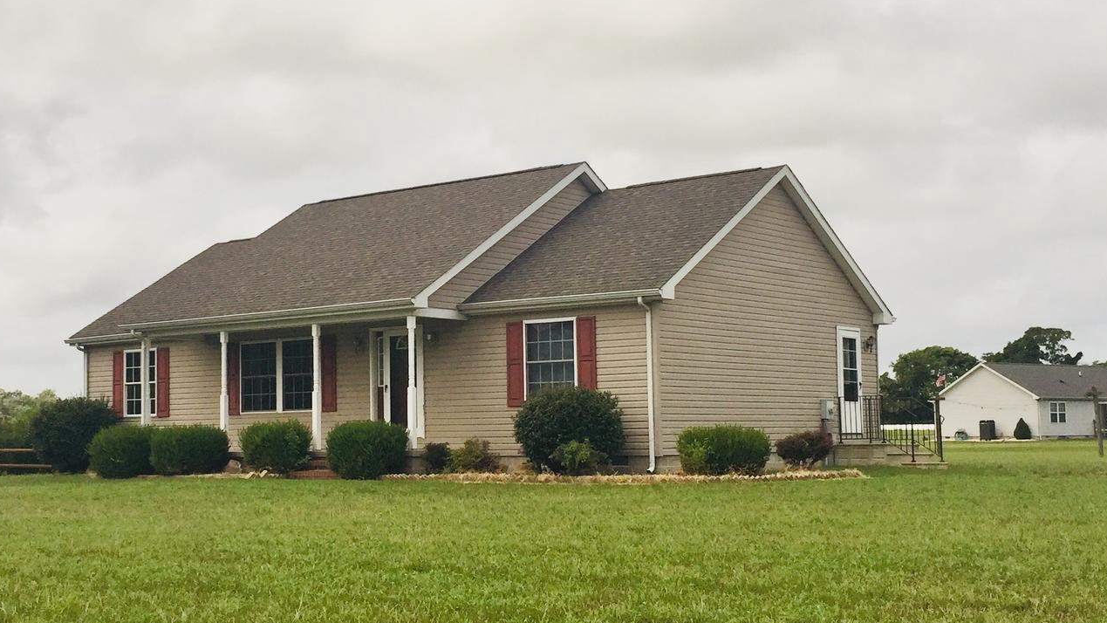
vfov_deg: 23.5
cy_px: 357
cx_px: 450
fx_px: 1497
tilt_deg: +4.2
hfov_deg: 40.4
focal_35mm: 51
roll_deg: +0.2
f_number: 2.2
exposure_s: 1/3968
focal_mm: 4.15
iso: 40
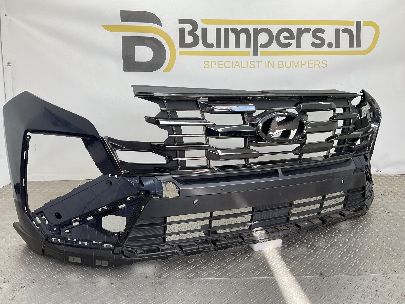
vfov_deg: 48.2
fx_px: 339
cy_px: 152
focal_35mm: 29
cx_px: 202
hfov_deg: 61.7
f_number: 1.8
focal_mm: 3
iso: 20
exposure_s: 1/120
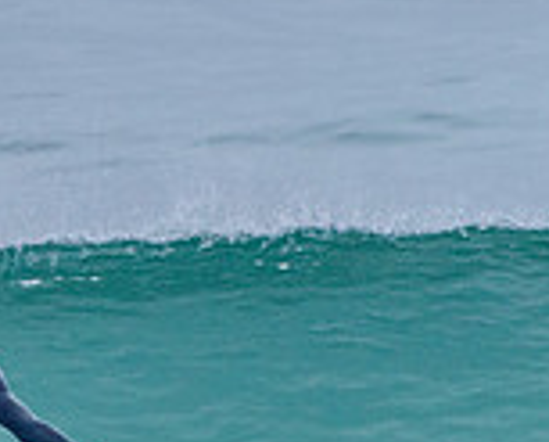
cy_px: 525
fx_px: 35391
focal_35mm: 2174
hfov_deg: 0.9
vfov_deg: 0.7
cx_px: 104
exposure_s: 1/2000
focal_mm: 500
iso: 1600
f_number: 5.6
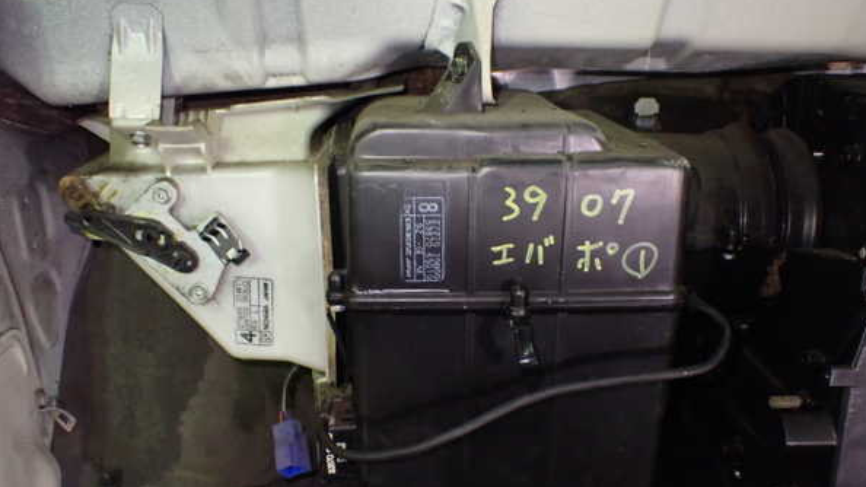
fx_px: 758
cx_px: 434
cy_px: 284
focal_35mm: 33
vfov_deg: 35.5
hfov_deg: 59.5
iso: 1000
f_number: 2.3
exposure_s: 1/30
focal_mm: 5.4
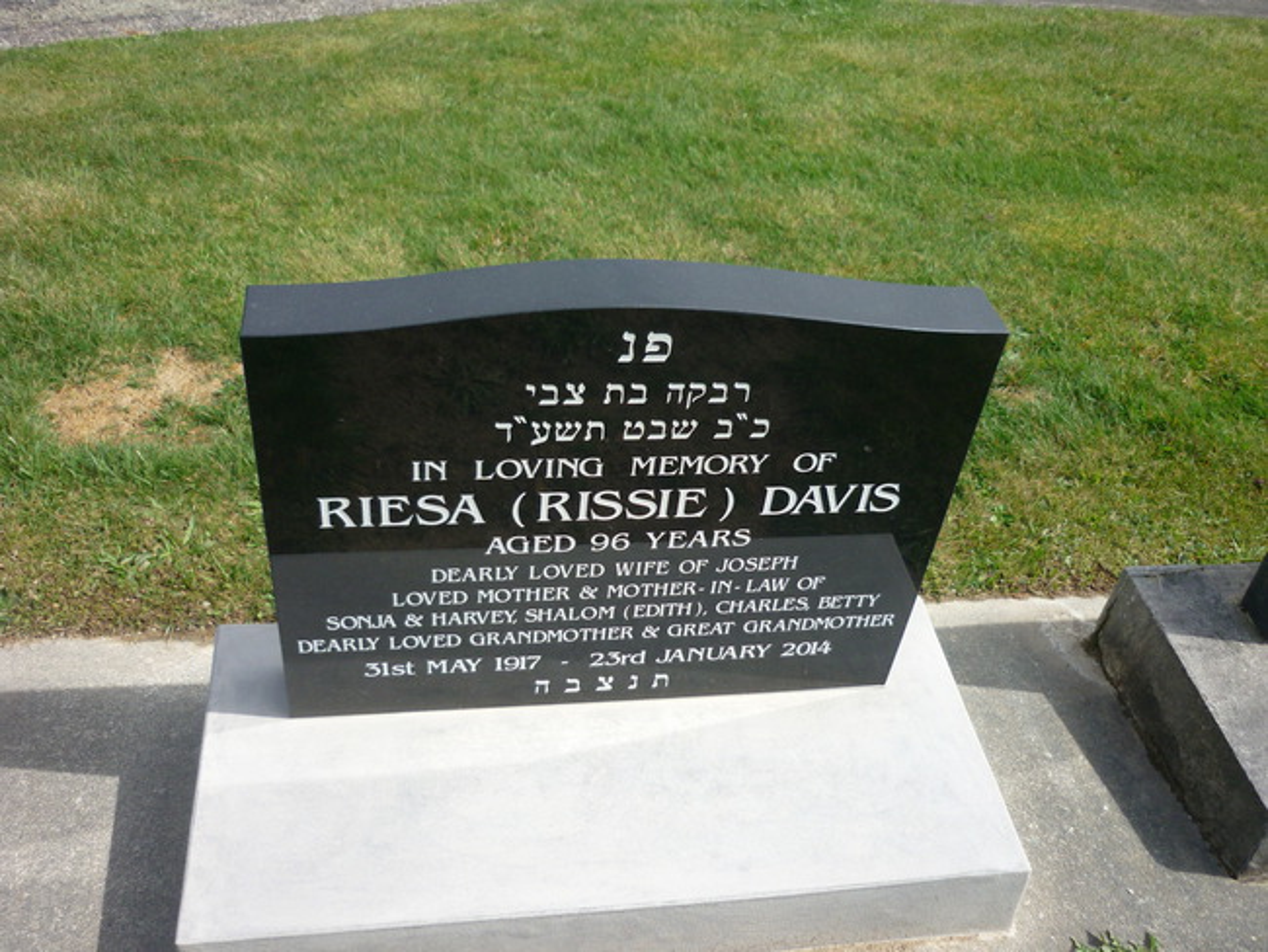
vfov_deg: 43.0
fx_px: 1209
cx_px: 634
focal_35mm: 33
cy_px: 476
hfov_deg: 55.3
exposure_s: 1/125
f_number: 8
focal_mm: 5.5
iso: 80
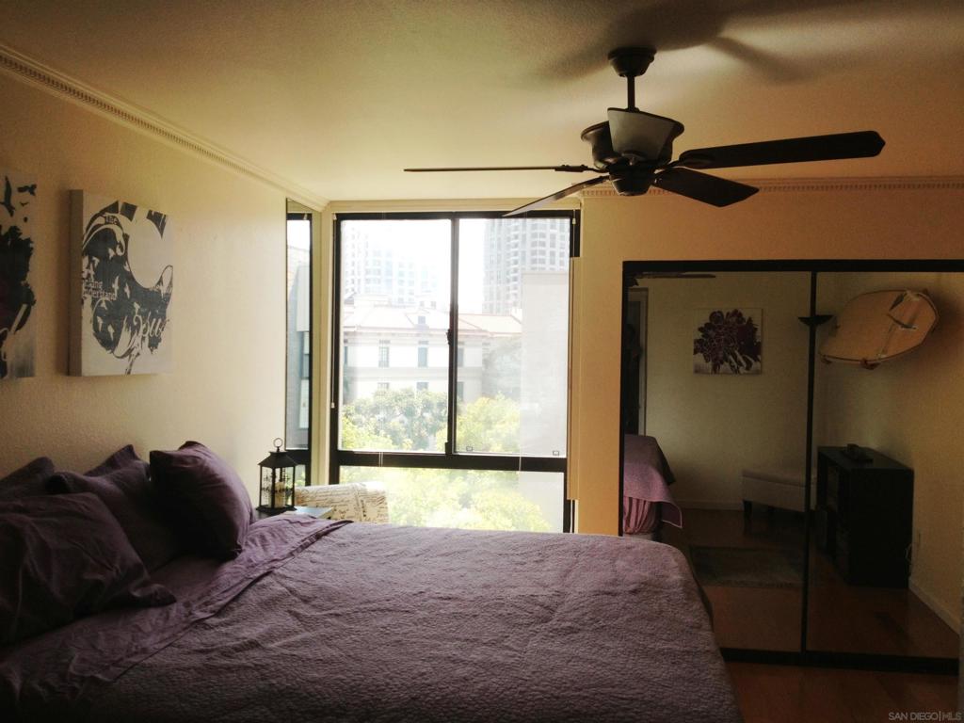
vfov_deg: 40.7
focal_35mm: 35
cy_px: 362
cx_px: 482
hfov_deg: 52.6
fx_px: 975
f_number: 2.4
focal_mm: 4.28
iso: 50
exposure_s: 1/236
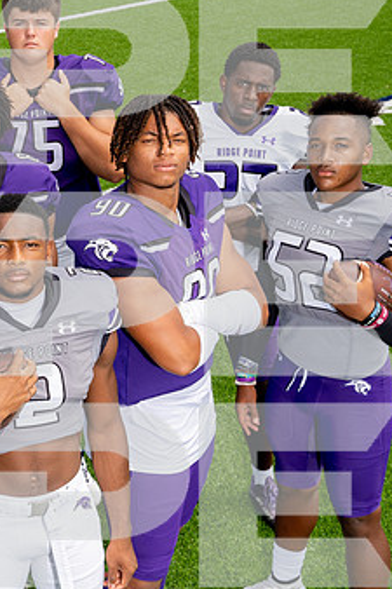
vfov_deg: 25.7
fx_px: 1292
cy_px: 285
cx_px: -38
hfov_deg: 16.7
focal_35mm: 79
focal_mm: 46
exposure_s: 1/250
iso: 100
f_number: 8
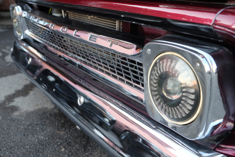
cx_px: 118
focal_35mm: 40
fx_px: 261
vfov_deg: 33.4
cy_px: 78
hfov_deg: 48.5
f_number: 3.2
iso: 400
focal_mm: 26.5
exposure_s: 1/105
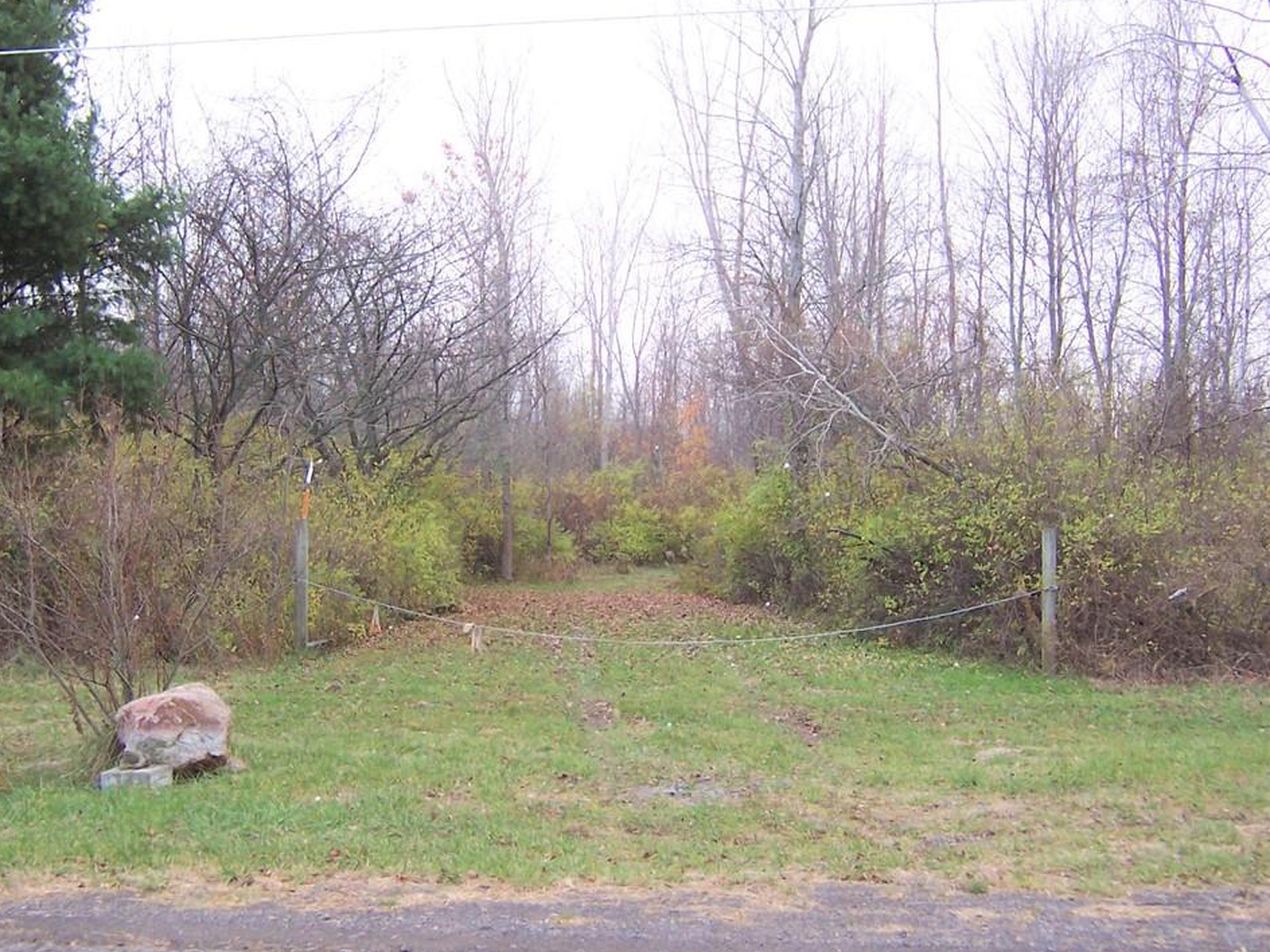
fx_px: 1431
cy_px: 454
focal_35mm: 39
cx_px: 583
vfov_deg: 36.8
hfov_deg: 47.8
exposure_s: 1/60
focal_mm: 5.6
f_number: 2.8
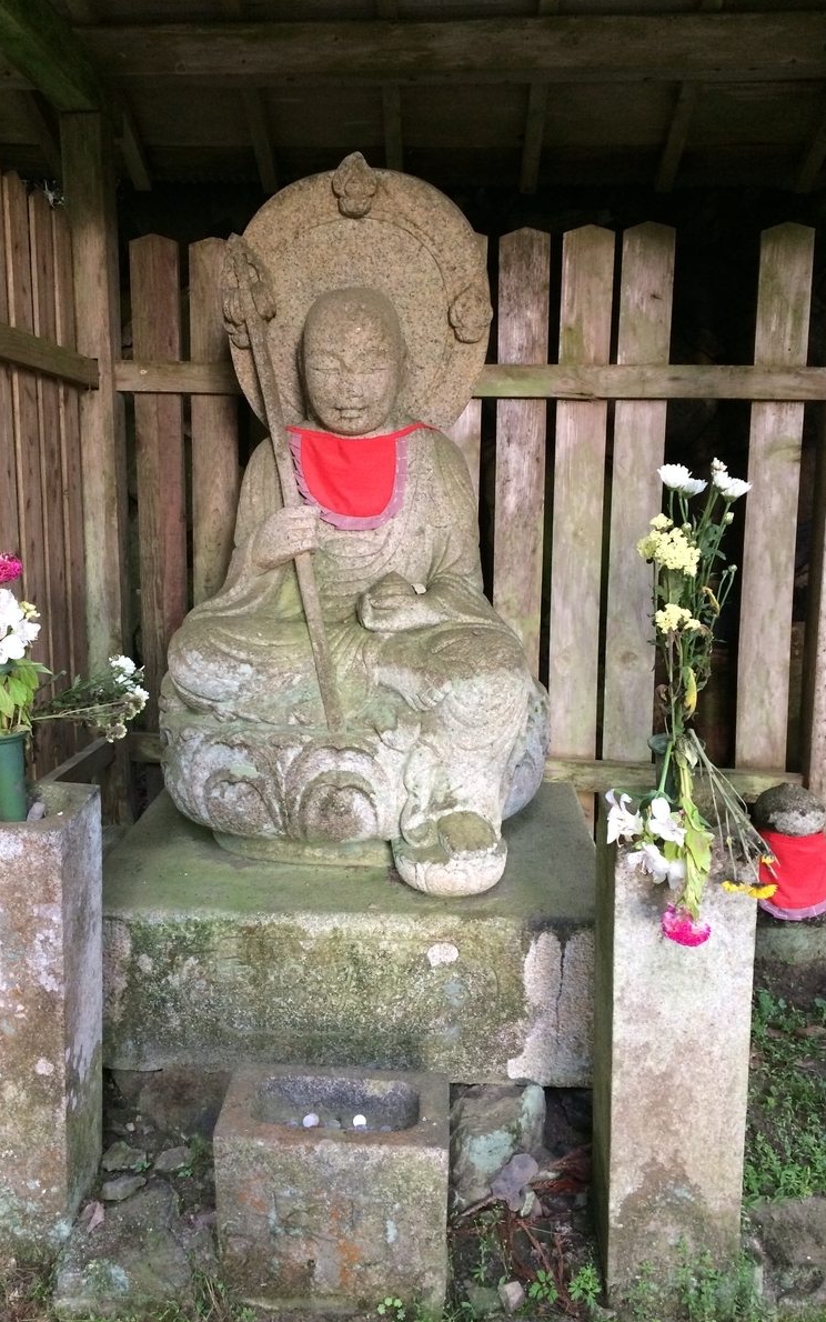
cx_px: 330
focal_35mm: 31
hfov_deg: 40.4
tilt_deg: -13.8
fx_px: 1116
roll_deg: +1.2
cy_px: 664
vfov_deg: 61.2
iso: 125
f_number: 2.2
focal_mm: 4.15
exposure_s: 1/30
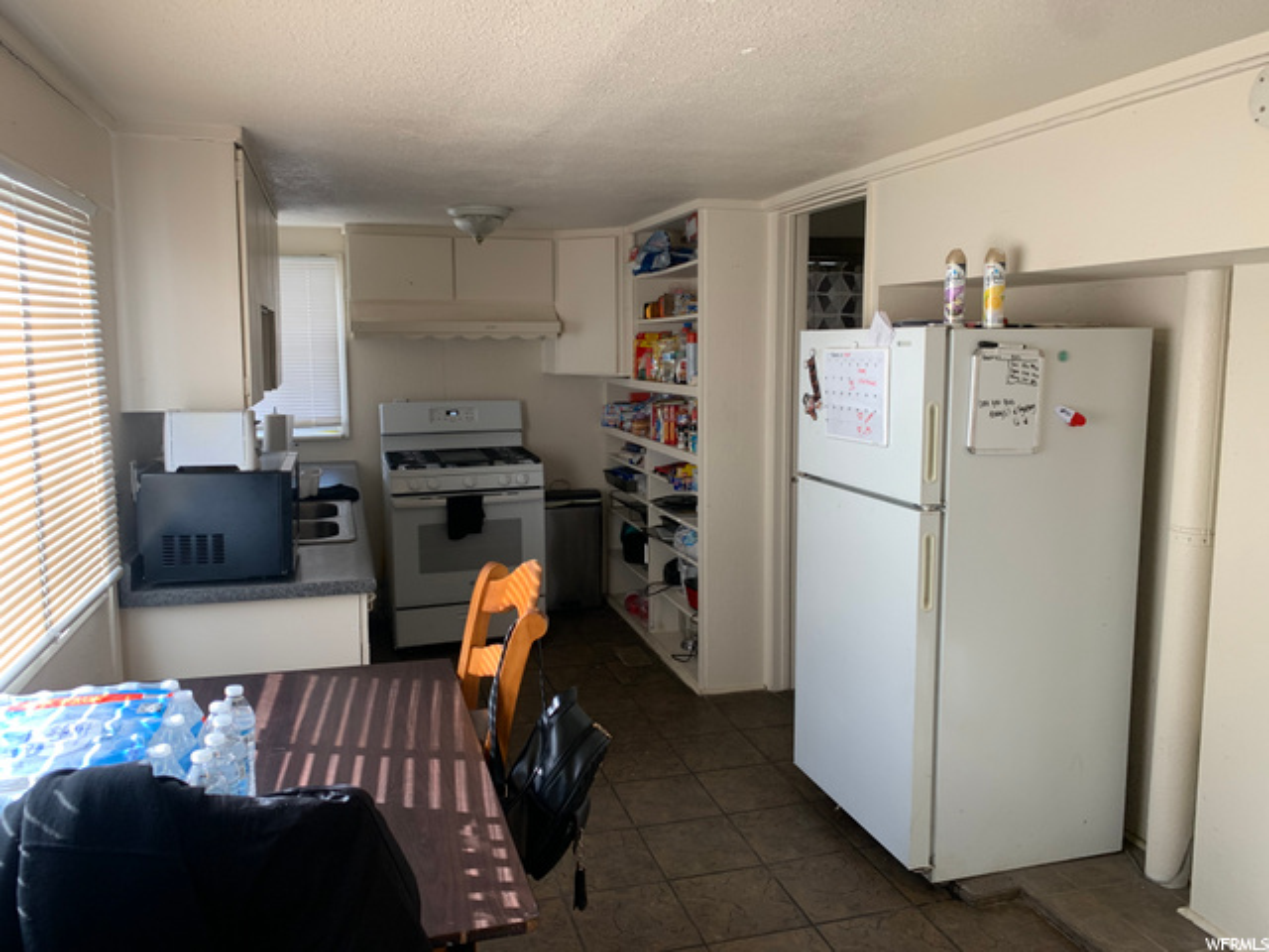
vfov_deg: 53.1
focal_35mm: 26
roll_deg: +1.0
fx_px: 953
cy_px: 476
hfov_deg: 67.3
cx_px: 634
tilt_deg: -8.0
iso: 50
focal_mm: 4.25
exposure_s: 1/60
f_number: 1.8
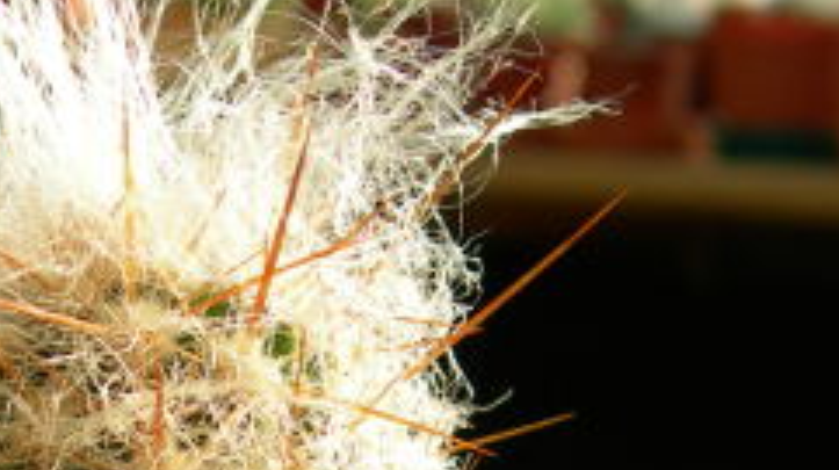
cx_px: 125
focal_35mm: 110
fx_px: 2445
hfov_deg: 19.2
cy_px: 602
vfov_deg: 10.7
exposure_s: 1/195
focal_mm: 7.8
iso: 50
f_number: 2.8
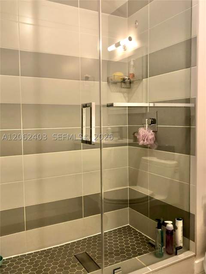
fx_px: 222
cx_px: 103
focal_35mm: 28
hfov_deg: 49.7
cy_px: 137
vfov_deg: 63.4
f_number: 1.8
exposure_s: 1/15
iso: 40
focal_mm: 4
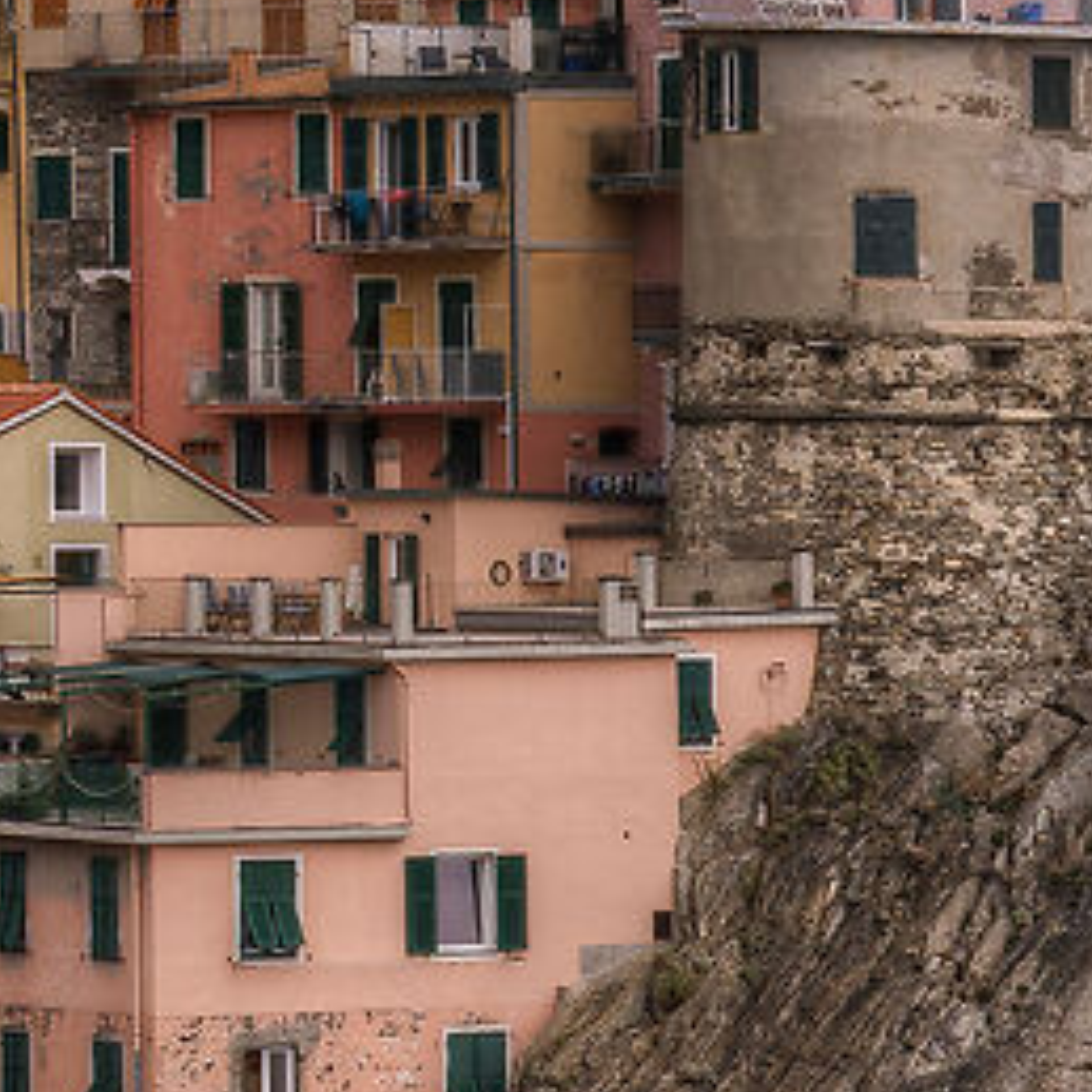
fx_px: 8137
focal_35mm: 228
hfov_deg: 7.3
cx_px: 2353
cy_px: 1048
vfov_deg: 7.6
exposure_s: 25
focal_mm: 29
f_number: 13
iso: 100
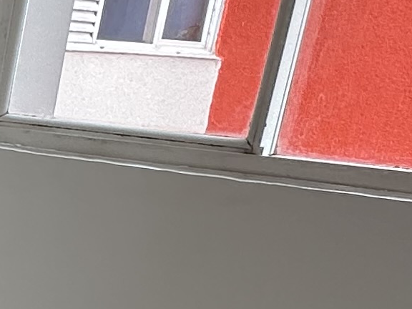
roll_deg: -2.3
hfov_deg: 14.5
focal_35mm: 98
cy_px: 376
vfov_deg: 14.6
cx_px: -529
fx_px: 1166
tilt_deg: -15.8
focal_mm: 2.22
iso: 40
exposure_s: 1/104
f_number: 2.2
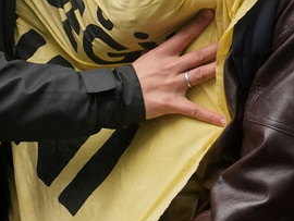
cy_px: -13
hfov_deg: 14.5
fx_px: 1114
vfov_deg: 11.2
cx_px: -71
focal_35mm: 131
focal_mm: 24
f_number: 2.8
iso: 1000
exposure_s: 1/6400
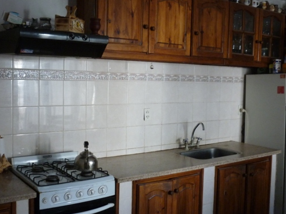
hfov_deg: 44.8
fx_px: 347
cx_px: 138
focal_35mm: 42
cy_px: 100
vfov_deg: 34.3
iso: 320
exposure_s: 1/30
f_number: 2.8
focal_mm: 5.5
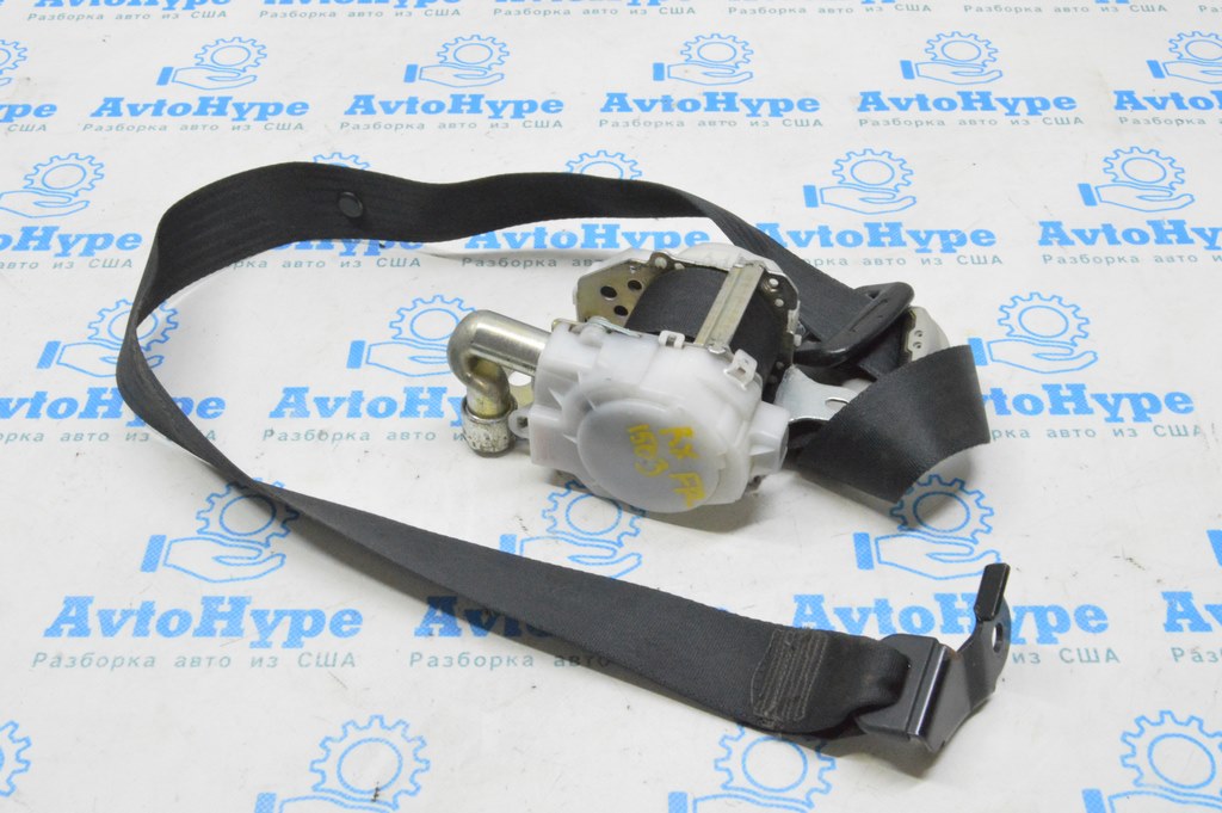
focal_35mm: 42
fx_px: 1424
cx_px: 611
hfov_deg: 46.4
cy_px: 406
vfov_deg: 31.8
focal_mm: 28
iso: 6400
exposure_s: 1/15
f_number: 20
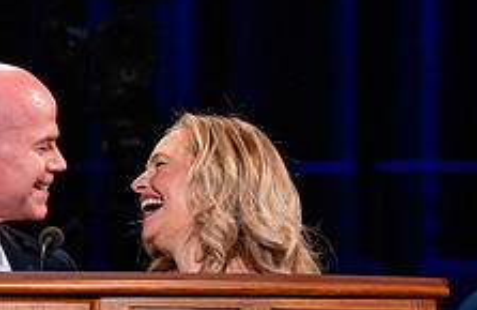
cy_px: 208
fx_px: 8231
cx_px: 16
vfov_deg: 2.2
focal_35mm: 626
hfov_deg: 3.3
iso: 800
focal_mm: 185
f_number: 5
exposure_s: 1/160
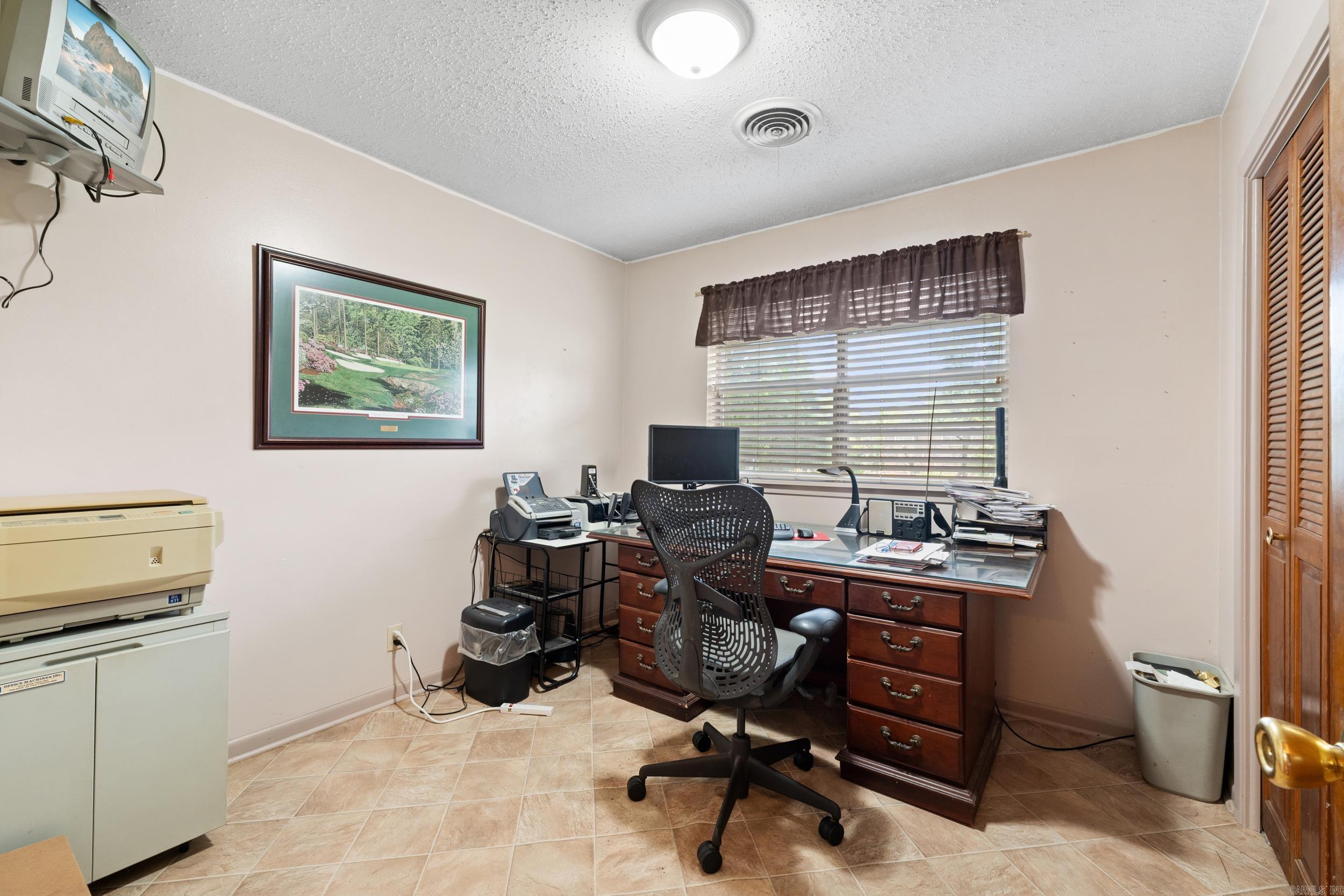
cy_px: 448
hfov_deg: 100.4
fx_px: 560
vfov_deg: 77.3
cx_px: 672
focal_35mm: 15
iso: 200
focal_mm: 10
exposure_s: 1.6
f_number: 9
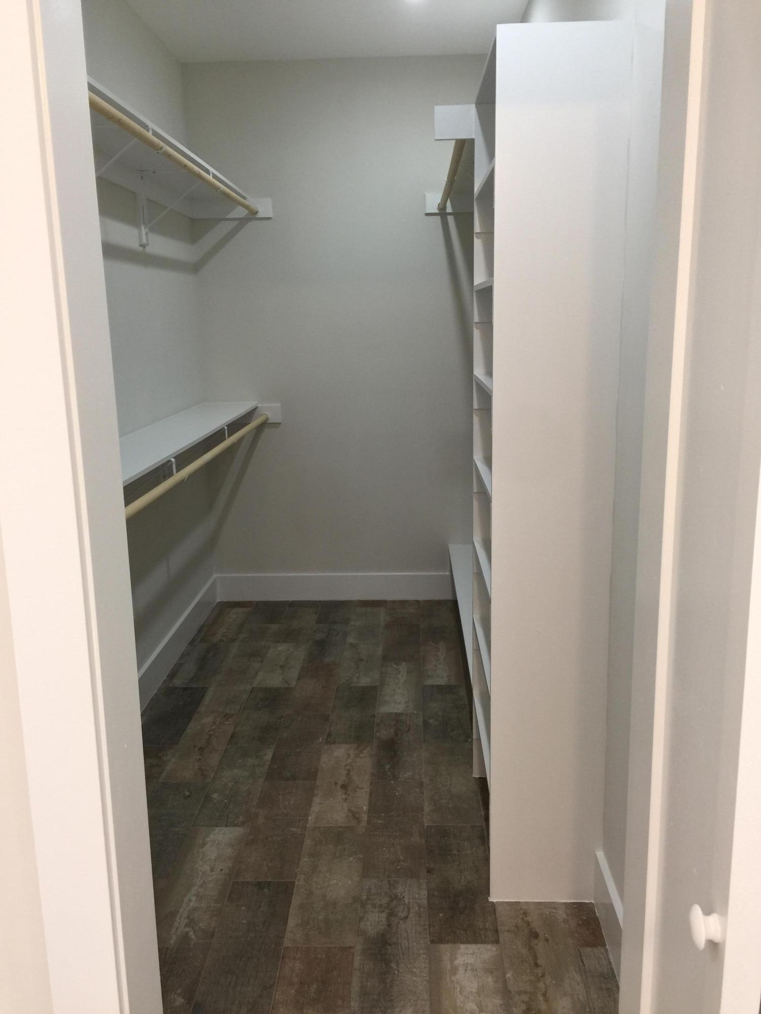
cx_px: 380
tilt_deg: -11.5
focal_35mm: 29
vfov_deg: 61.7
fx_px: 850
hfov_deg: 48.2
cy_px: 507
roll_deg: +0.9
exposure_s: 1/15
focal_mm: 4.15
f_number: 2.2
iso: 32
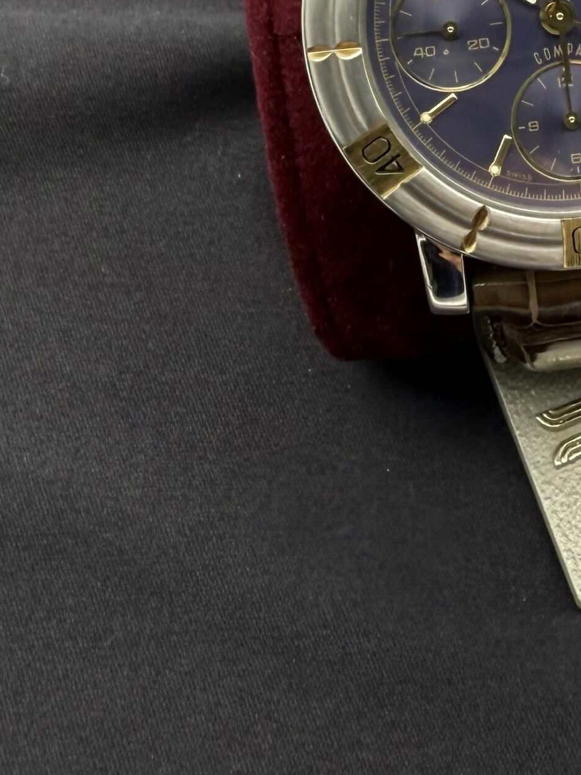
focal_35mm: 49
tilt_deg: -52.7
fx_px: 1097
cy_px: 6
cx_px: 590
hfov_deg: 27.8
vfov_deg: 35.3
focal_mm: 2.22
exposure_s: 1/113
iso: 64
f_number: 2.2
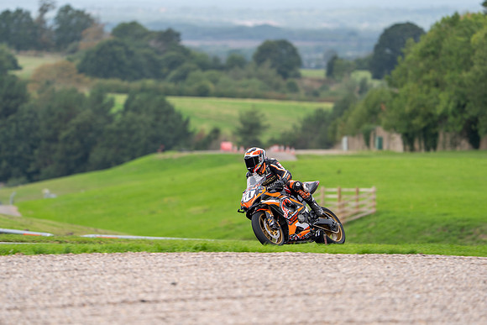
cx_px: 229
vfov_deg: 3.7
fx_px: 5003
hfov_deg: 5.6
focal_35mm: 370
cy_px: 146
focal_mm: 335
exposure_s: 1/500
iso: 250
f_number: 4.5
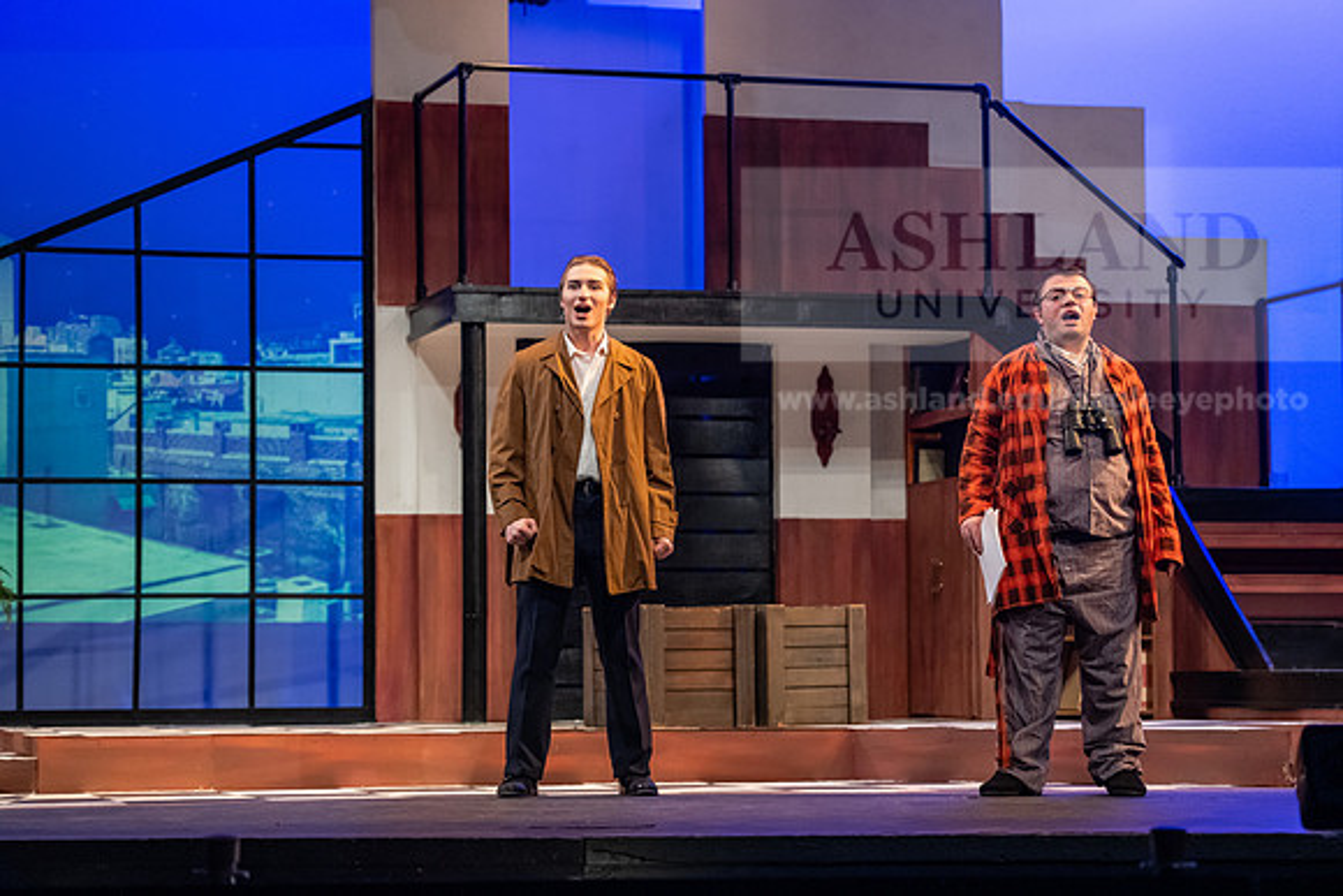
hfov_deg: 20.8
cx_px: 672
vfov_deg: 14.0
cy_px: 448
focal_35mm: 98
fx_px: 3657
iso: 3200
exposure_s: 1/200
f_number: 3.2
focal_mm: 98
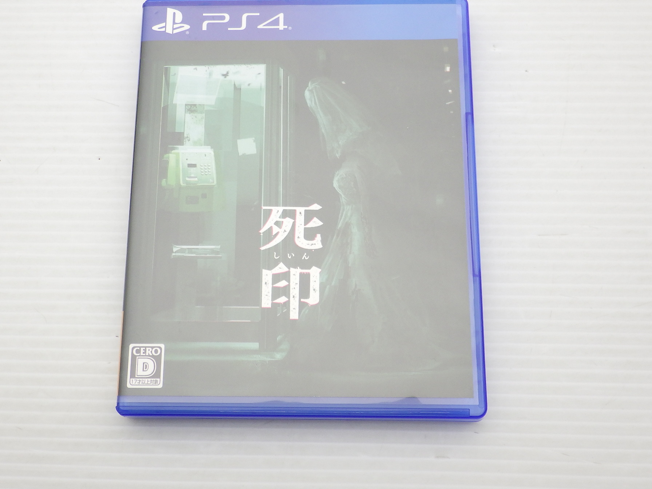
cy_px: 212
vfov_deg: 30.2
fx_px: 904
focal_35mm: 48
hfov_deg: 39.6
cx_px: 297
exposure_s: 1/100
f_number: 4.2
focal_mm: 7.5
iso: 200
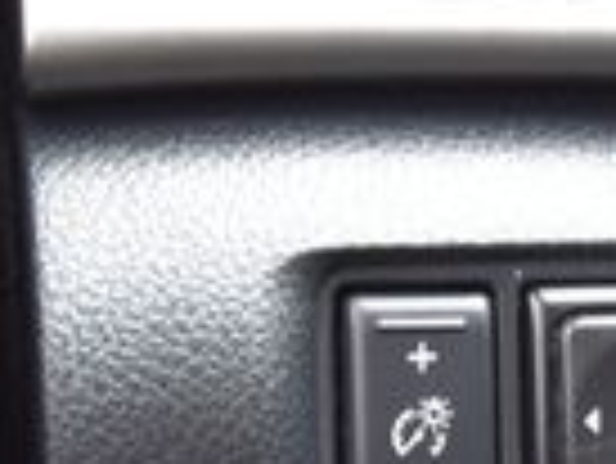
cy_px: 401
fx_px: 6576
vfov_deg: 4.0
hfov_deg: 5.3
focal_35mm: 369
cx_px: 746
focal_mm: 55
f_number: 6.3
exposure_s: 1/15
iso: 560
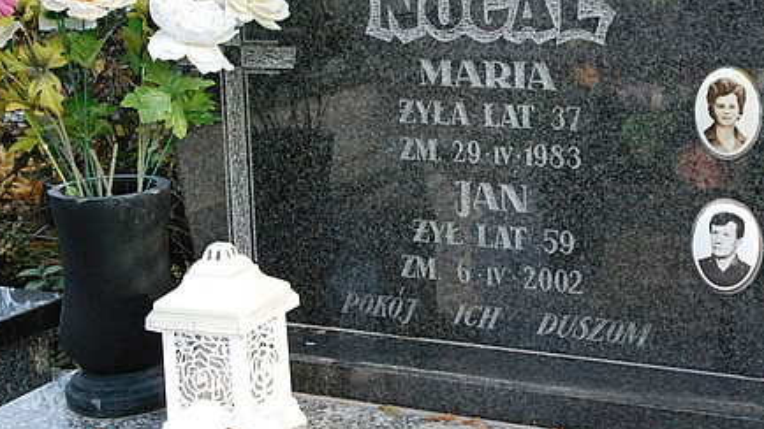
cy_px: 135
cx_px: 509
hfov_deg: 32.1
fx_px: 1317
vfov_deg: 18.5
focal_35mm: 65
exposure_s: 1/320
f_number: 9
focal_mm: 28
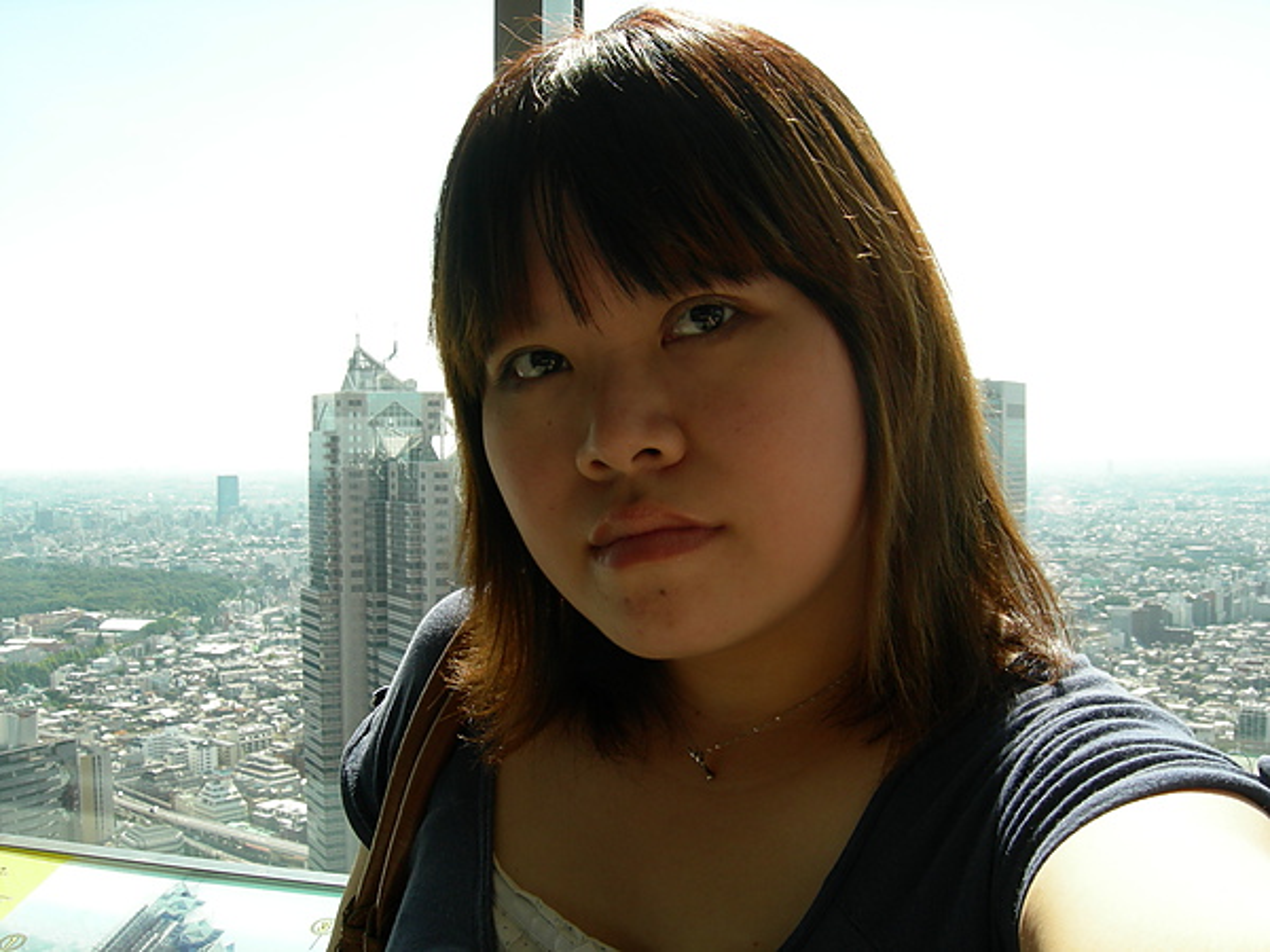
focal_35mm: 36
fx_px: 1321
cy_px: 476
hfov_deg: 51.4
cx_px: 635
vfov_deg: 39.7
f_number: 5.4
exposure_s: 1/146
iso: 64
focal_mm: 7.5
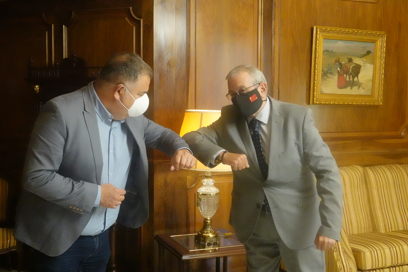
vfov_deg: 28.1
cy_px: 136
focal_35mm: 48
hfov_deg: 41.1
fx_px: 544
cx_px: 204
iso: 6400
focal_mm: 18.24
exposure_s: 1/250
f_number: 4
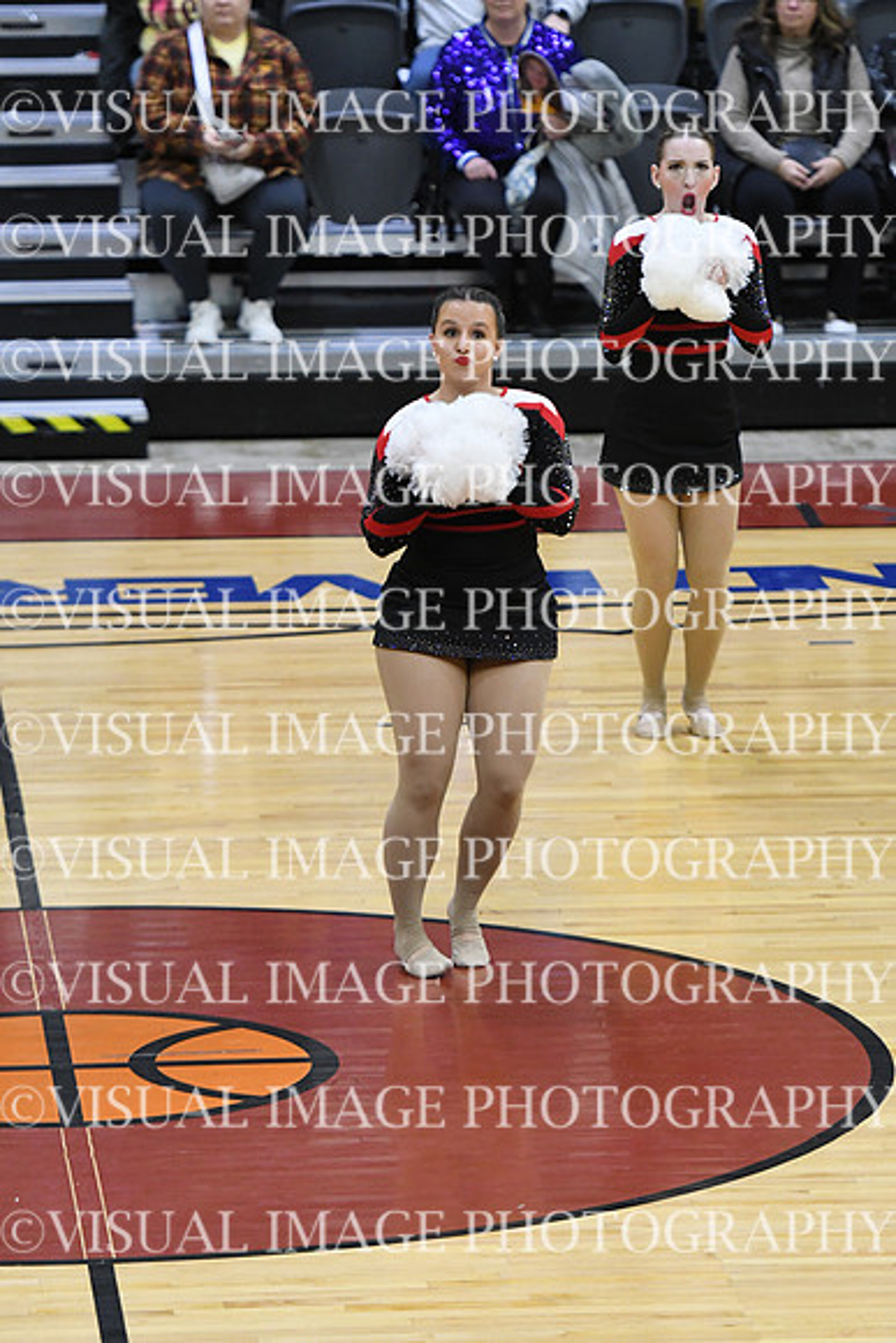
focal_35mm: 217
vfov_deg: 9.5
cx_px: 448
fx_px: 8096
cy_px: 672
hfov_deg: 6.3
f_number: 2.8
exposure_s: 1/400
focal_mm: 145
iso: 3200
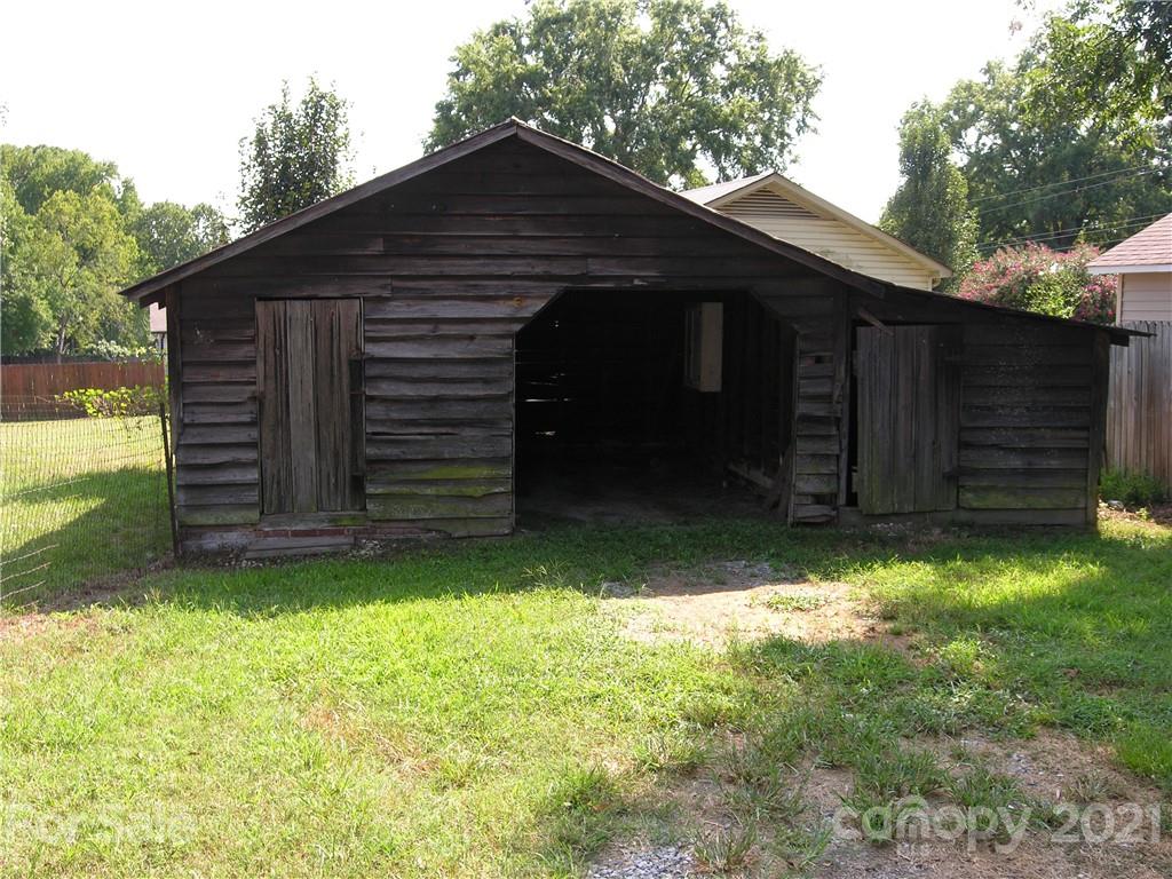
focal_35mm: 32
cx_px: 586
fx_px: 1083
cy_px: 440
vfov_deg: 44.2
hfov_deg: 56.8
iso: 50
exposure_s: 1/93
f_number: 4.5
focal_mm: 8.1
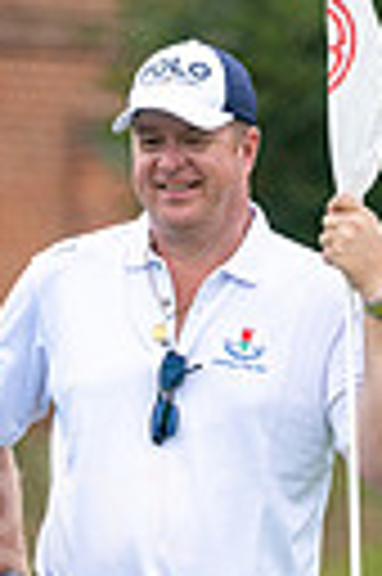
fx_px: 16804
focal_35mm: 1053
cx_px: -40
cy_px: 752
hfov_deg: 1.3
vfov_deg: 2.0
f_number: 5
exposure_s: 1/320
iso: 160
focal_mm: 300
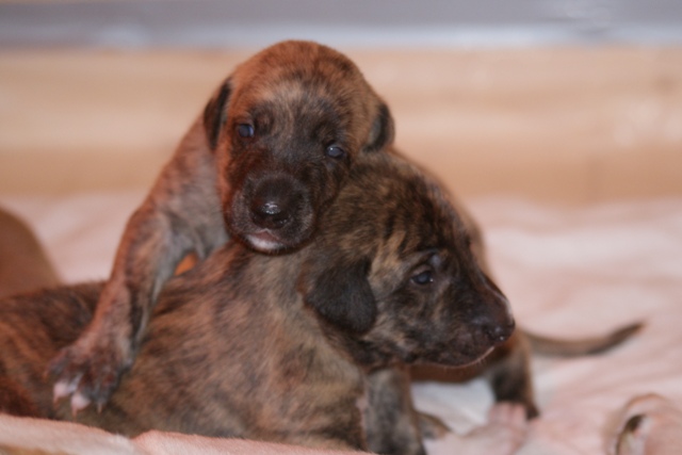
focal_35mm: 135
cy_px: 228
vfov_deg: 10.2
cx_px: 341
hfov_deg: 15.2
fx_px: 2558
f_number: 4.5
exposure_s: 1/125
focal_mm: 90
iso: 400
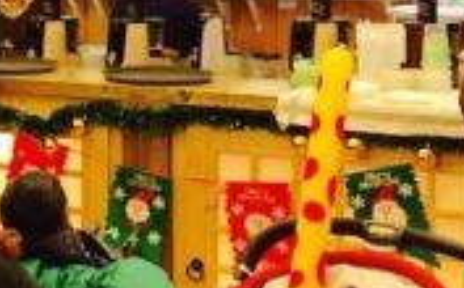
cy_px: -14
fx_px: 1427
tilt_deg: -3.5
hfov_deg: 16.8
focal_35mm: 113
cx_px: -223
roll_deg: -0.6
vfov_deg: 11.4
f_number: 2.2
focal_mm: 4.15
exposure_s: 1/30
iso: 100
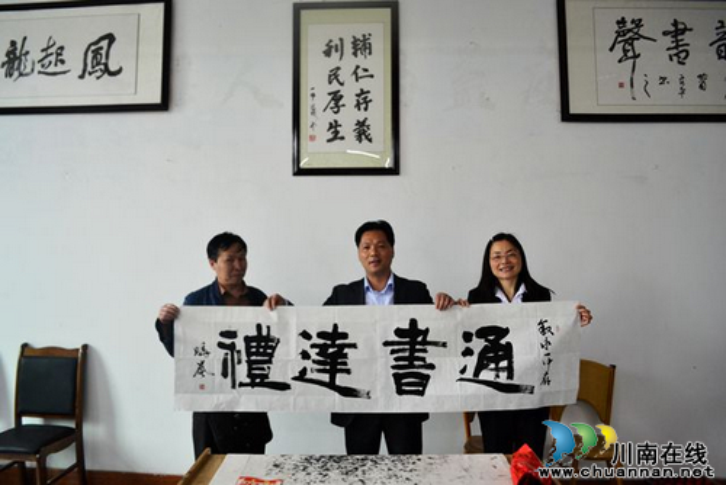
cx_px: 363
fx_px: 545
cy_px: 242
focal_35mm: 27
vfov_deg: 48.0
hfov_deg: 67.4
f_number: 3.5
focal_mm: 18
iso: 400
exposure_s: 1/50
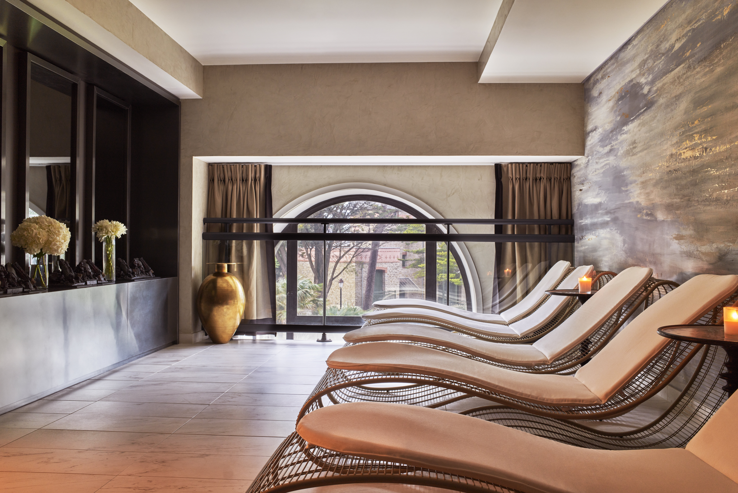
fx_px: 718
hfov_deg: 54.4
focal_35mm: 35
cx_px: 369
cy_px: 246
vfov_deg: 37.9
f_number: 16
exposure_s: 1
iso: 100
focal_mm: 35
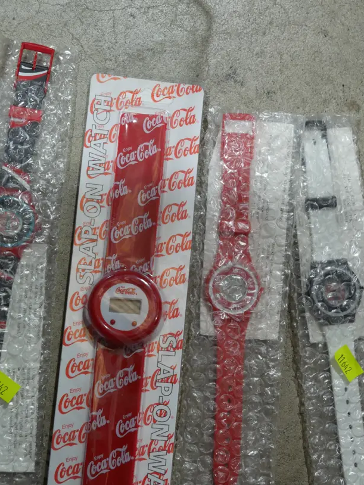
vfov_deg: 26.7
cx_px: 190
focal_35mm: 73
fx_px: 1023
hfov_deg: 20.2
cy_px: 267
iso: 320
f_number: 5.4
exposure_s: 1/60
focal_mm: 29
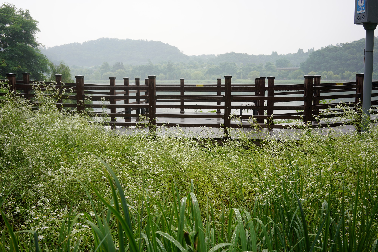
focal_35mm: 35
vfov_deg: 37.9
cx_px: 189
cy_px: 126
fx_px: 368
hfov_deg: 54.4
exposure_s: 1/100
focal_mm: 35
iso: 200
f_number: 6.3
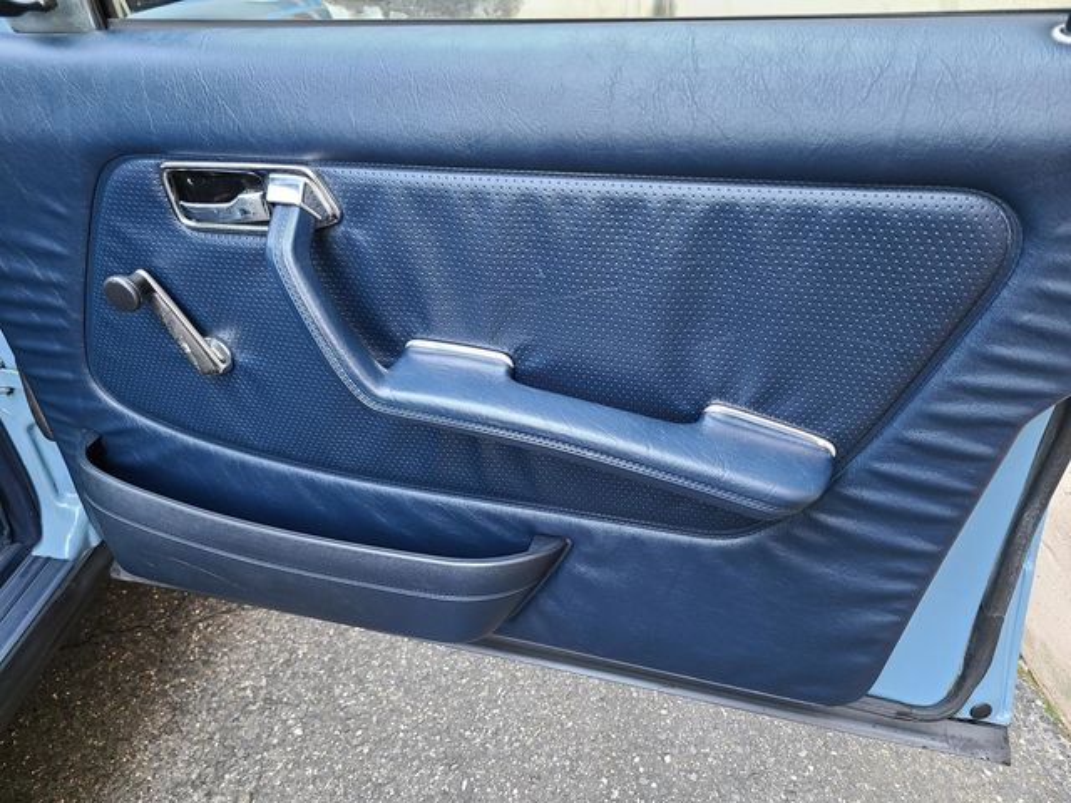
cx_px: 536
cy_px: 402
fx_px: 804
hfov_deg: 67.3
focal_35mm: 26
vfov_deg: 53.1
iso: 100
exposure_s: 1/59
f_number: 1.8
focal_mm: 5.4
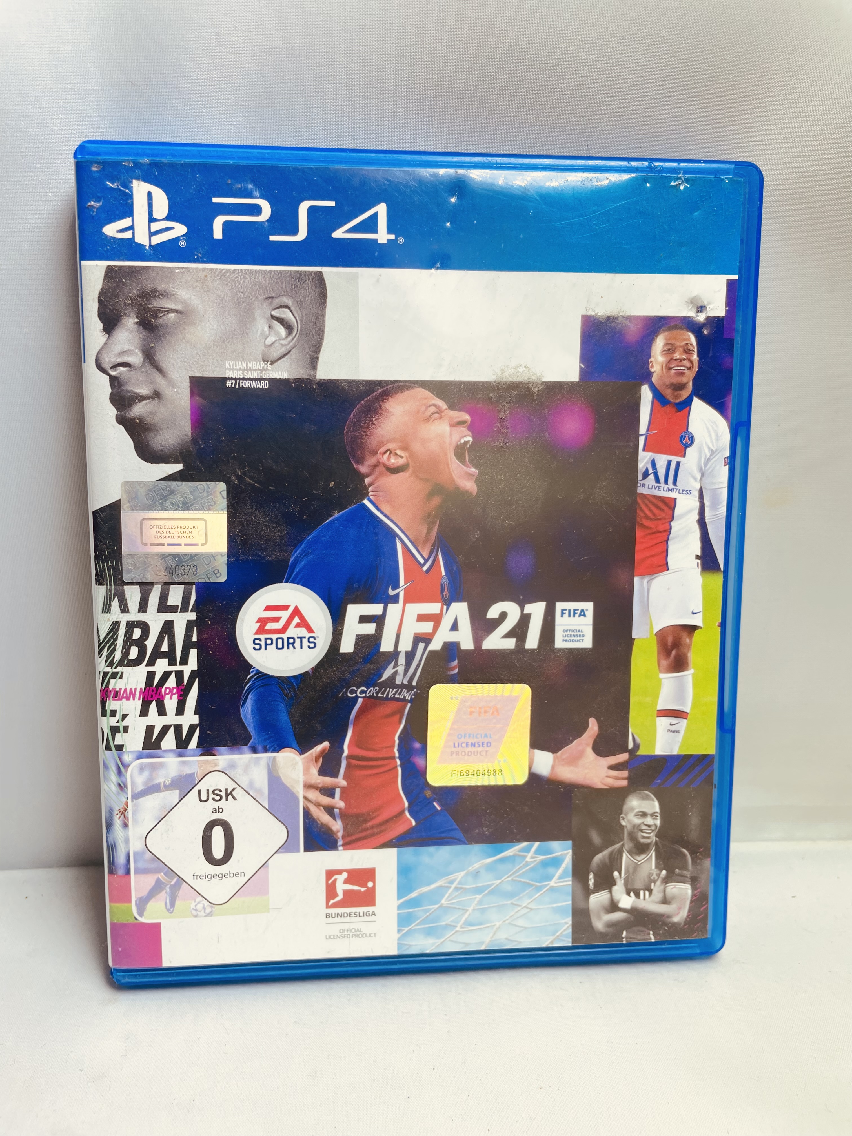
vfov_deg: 67.3
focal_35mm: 26
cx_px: 426
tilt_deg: -17.2
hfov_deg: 53.1
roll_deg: -1.2
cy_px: 568
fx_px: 853
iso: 32
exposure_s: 1/404
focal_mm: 4.2
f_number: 1.6
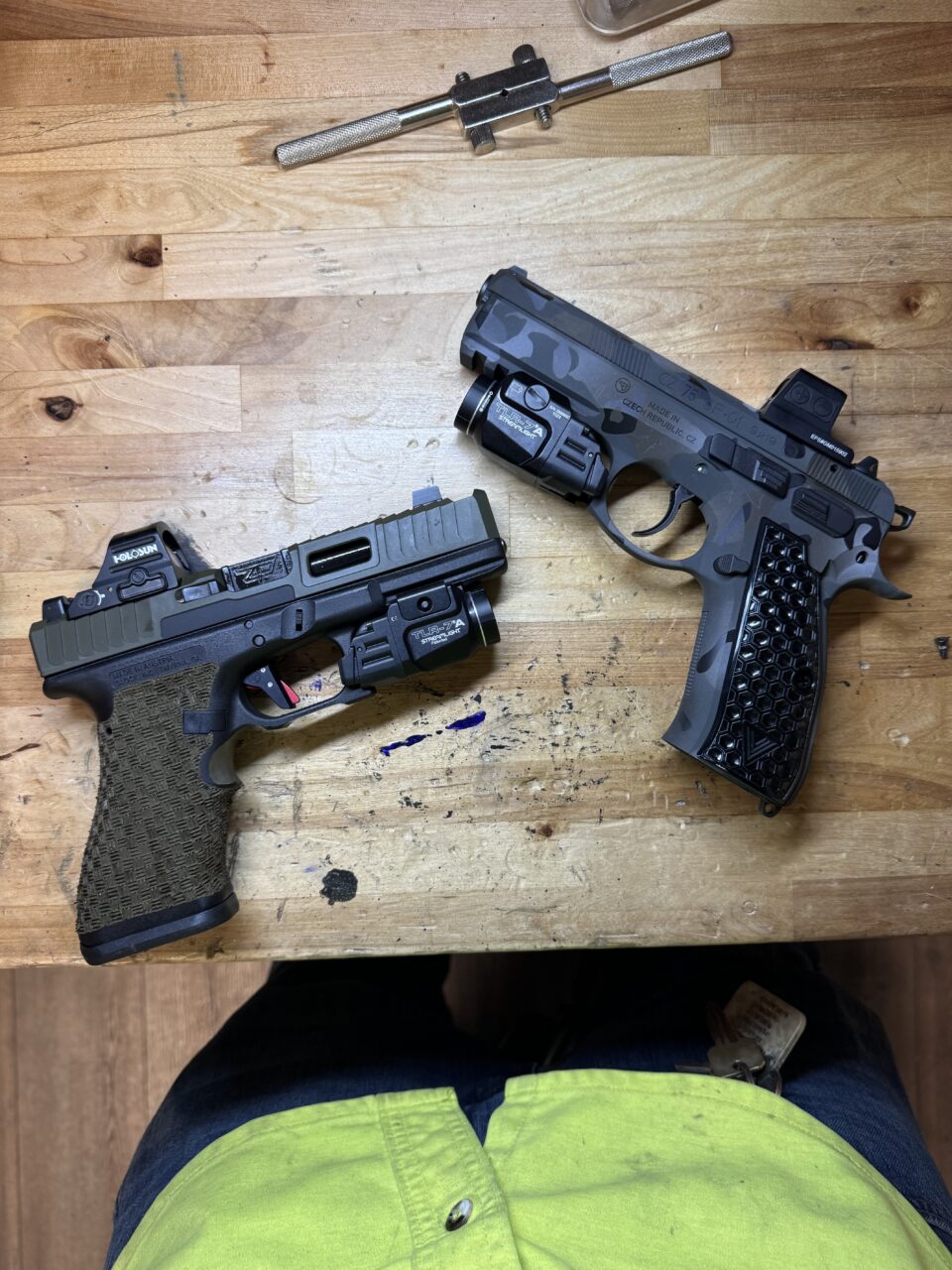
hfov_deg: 56.8
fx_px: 880
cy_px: 635
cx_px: 476
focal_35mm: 24
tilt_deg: -88.7
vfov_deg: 71.6
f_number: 1.78
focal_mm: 6.76
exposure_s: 1/120
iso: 200
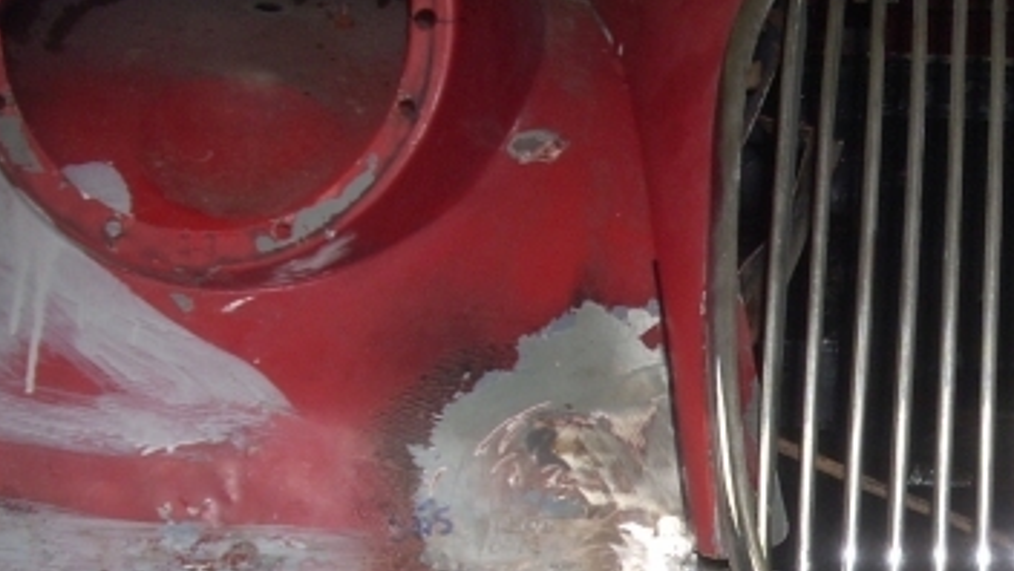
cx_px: 1046
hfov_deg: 23.5
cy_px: 581
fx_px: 2312
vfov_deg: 13.8
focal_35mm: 86
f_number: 2.8
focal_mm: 6.2
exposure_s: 1/30
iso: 64
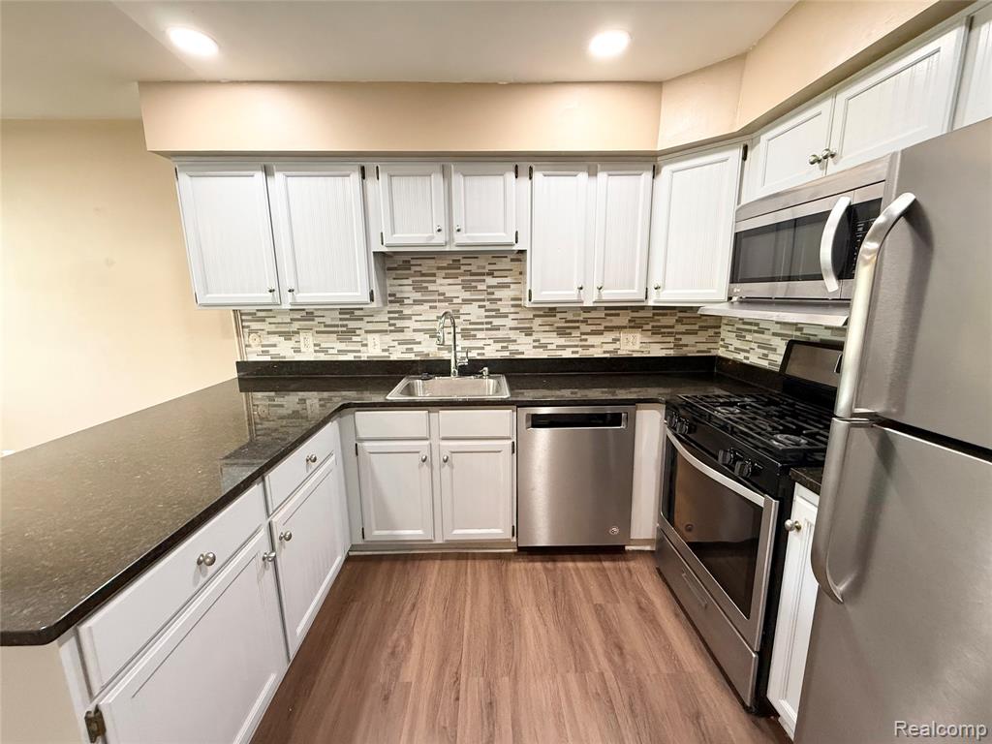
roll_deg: +1.1
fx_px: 401
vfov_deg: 85.7
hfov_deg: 102.1
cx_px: 496
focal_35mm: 14
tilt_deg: -10.3
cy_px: 372
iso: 320
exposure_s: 1/60
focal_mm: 2.22
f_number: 2.2
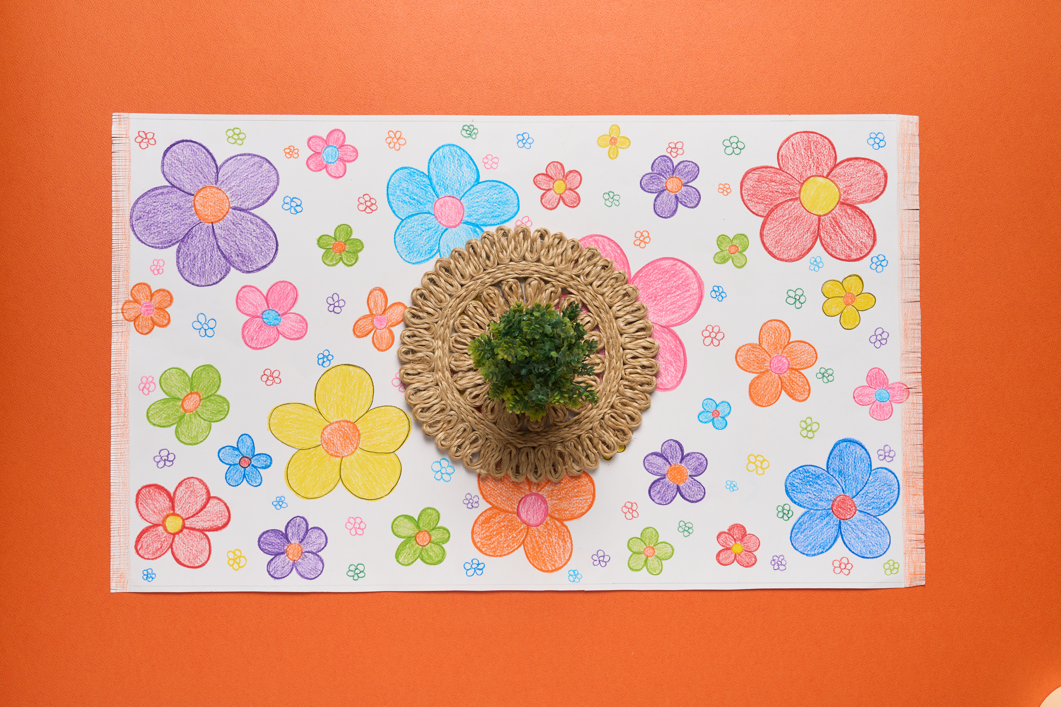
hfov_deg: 50.7
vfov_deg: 35.0
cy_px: 354
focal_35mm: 38
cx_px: 530
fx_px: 1119
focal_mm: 38
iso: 125
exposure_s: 1/100
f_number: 9
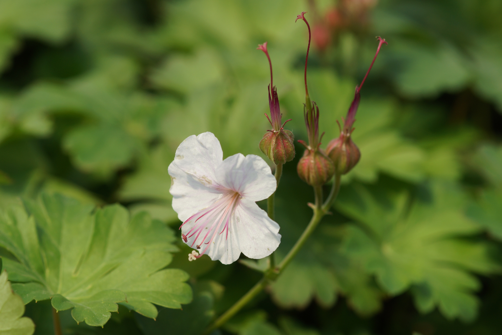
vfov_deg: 9.1
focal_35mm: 150
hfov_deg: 13.7
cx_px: 251
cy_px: 168
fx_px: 2092
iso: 100
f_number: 5.6
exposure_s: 1/160
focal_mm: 100
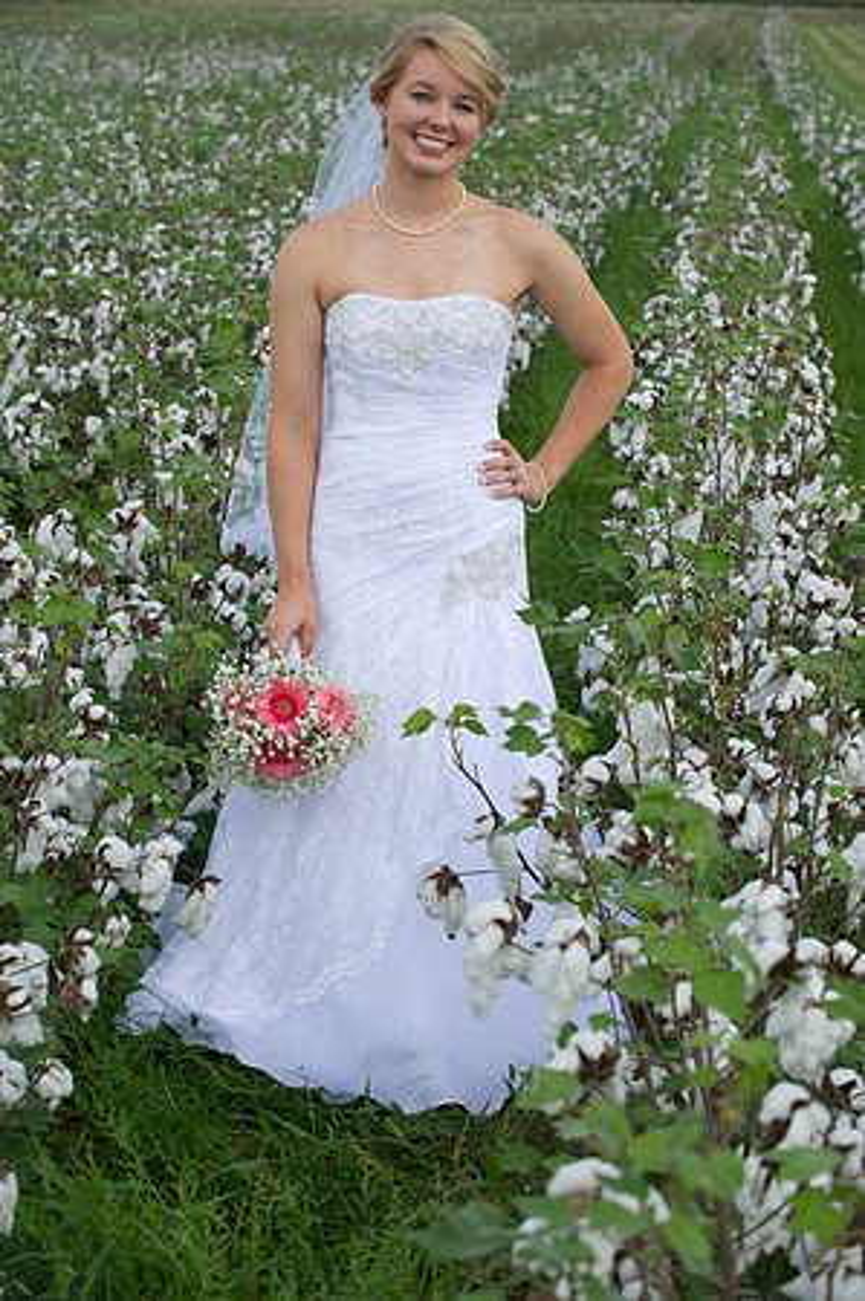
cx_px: 432
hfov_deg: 14.4
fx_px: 3432
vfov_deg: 21.5
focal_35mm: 95
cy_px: 650
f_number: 6.3
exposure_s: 1/200
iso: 160
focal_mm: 95
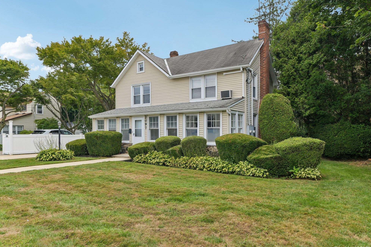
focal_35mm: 25
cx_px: 179
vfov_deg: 51.3
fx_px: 258
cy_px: 124
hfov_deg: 71.5
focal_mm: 24
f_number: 9
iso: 250
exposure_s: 1/250
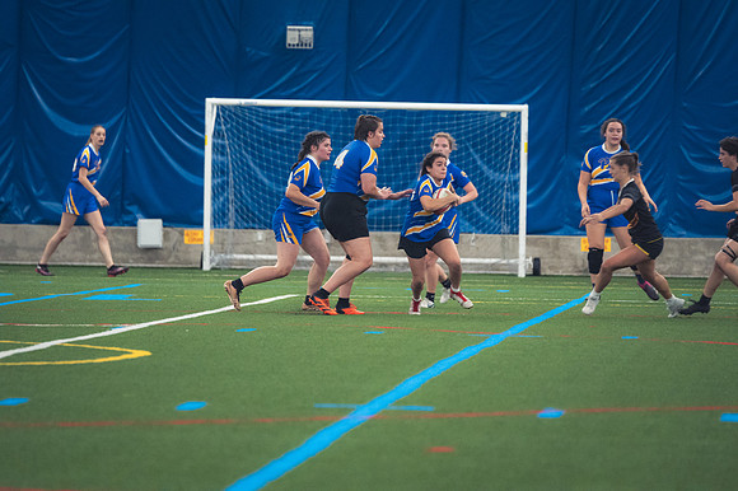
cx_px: 369
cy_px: 246
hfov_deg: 6.9
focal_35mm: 300
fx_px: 6146
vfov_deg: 4.6
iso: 3600
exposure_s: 1/320
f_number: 2.8
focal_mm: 200
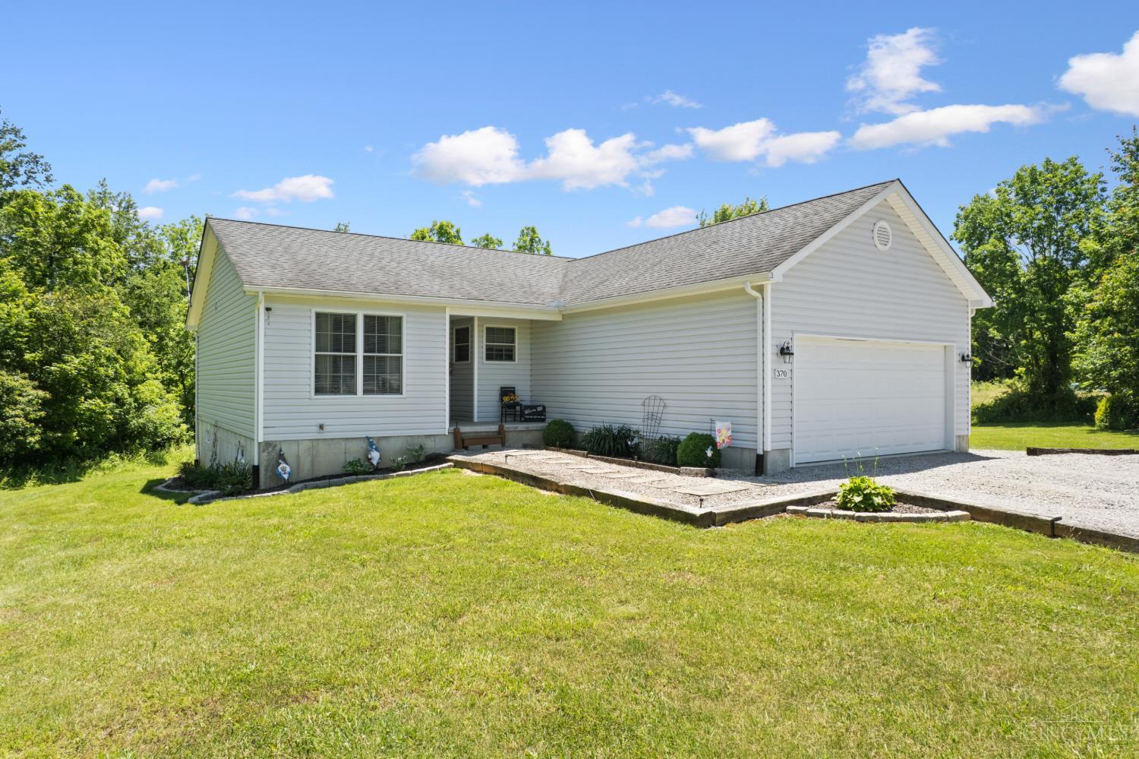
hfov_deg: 78.6
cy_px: 380
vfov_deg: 57.2
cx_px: 570
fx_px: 696
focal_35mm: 22
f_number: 2.8
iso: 100
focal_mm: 8.38
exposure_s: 1/730
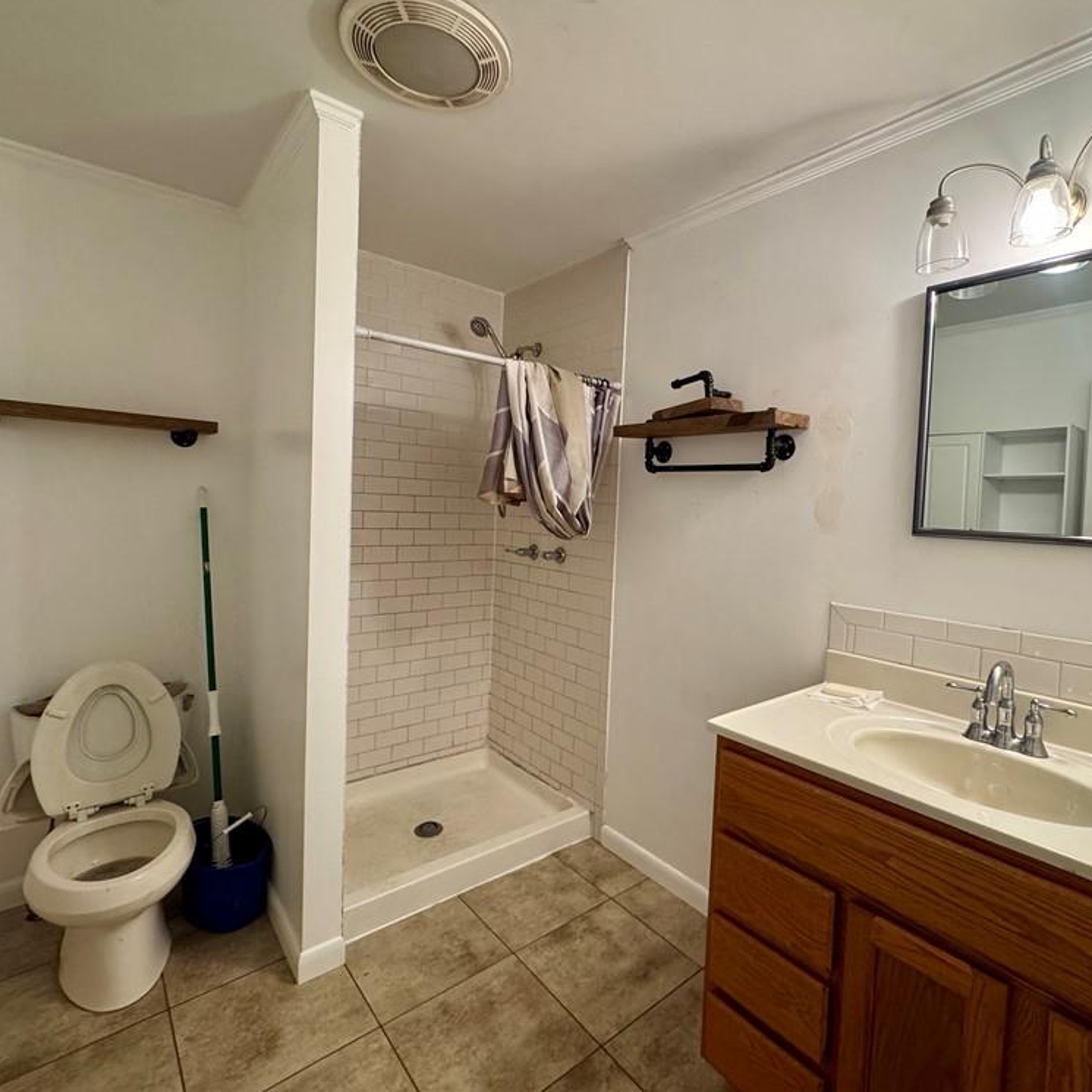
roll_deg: -2.4
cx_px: 608
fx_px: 607
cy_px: 531
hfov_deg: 83.6
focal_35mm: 17
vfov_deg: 83.9
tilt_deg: -3.9
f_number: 2.2
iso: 320
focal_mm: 2.22
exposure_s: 1/120
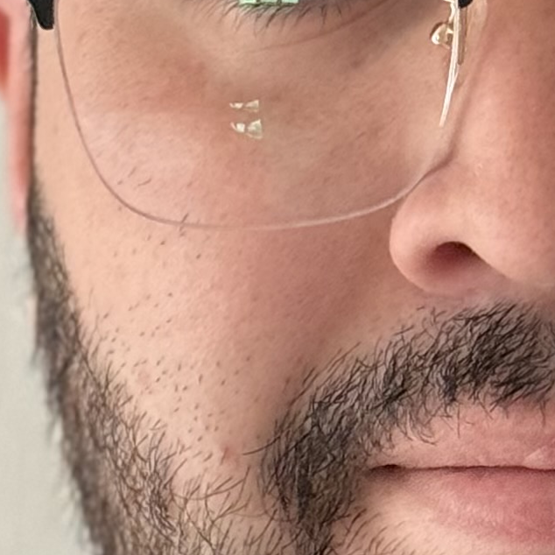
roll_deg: -1.0
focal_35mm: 270
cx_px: 502
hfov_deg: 6.5
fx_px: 4898
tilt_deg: -9.7
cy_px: 493
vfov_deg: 6.5
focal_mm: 6.76
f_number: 1.78
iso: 500
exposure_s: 1/40
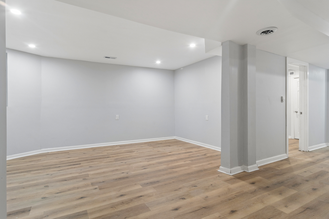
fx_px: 164
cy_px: 110
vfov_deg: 67.4
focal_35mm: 18
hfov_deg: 90.0
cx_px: 164
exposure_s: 1/4
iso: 200
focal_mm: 12
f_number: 8
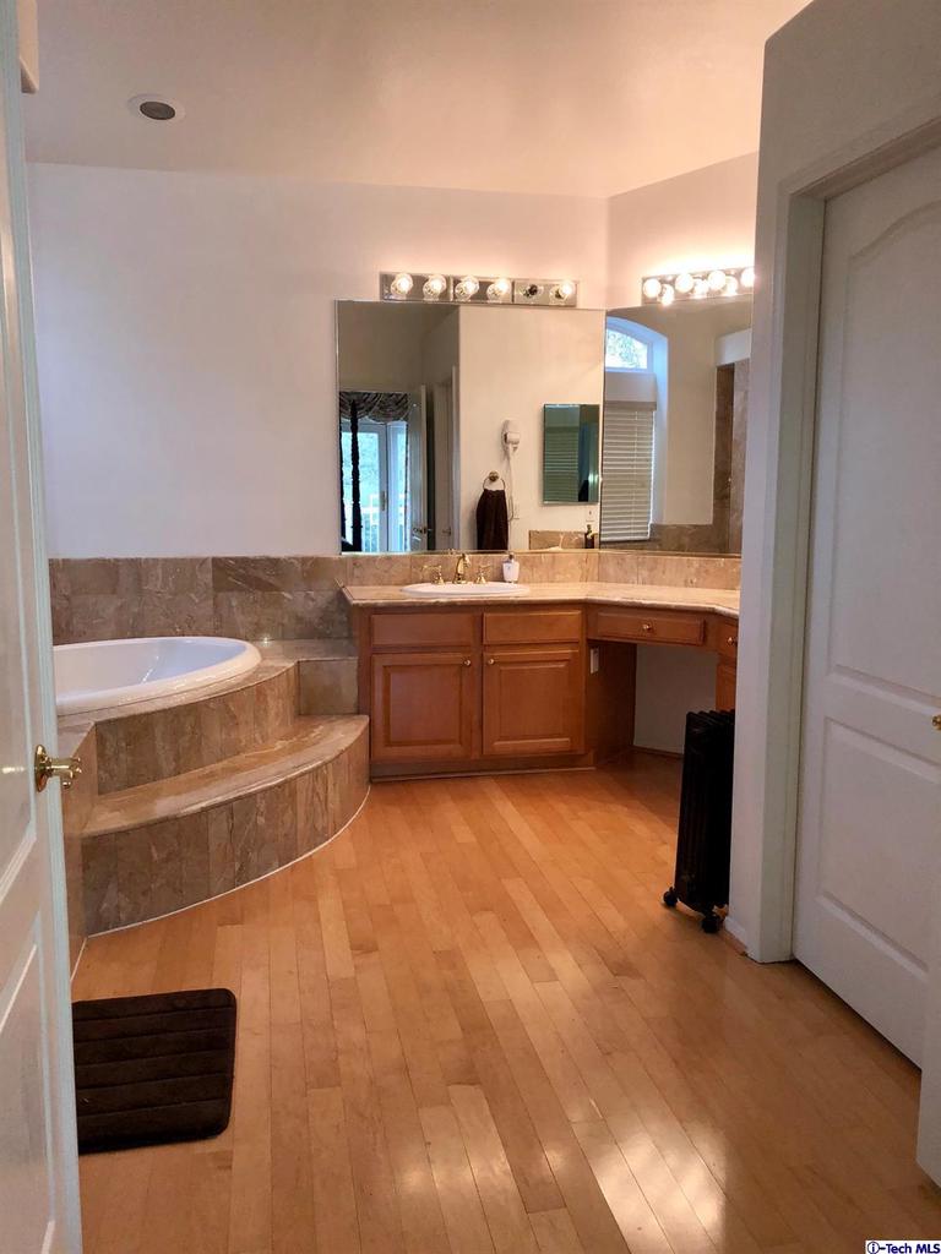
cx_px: 470
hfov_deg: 49.7
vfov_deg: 63.4
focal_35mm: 28
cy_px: 627
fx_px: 1015
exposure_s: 1/120
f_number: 1.8
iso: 64
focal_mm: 3.99
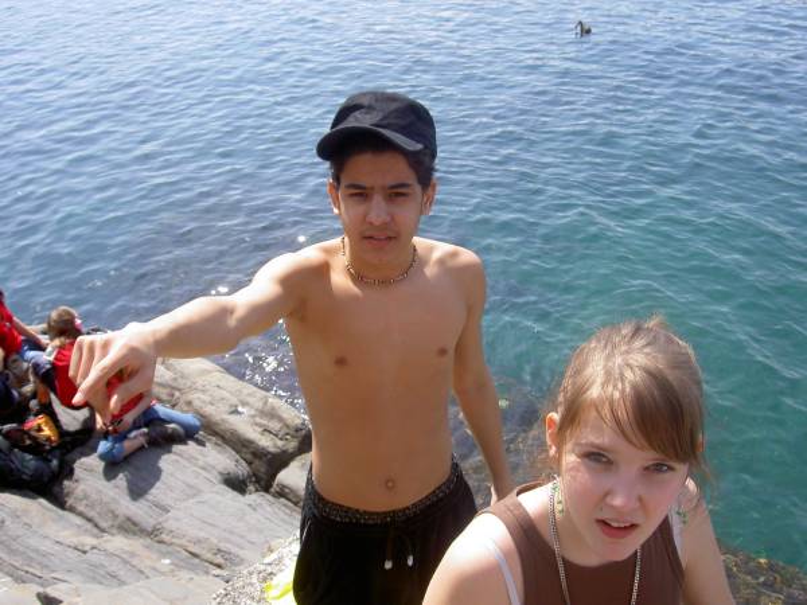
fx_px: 909
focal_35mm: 39
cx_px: 404
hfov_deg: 47.9
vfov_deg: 36.8
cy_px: 302
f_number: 4.7
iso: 100
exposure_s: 1/250
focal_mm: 8
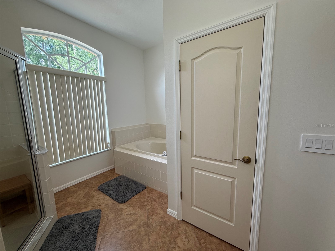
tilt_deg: -7.4
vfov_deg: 85.7
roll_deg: +1.2
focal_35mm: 14
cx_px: 168
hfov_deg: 102.1
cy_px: 126
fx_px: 135
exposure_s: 1/120
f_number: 2.2
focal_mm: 2.22
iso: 80
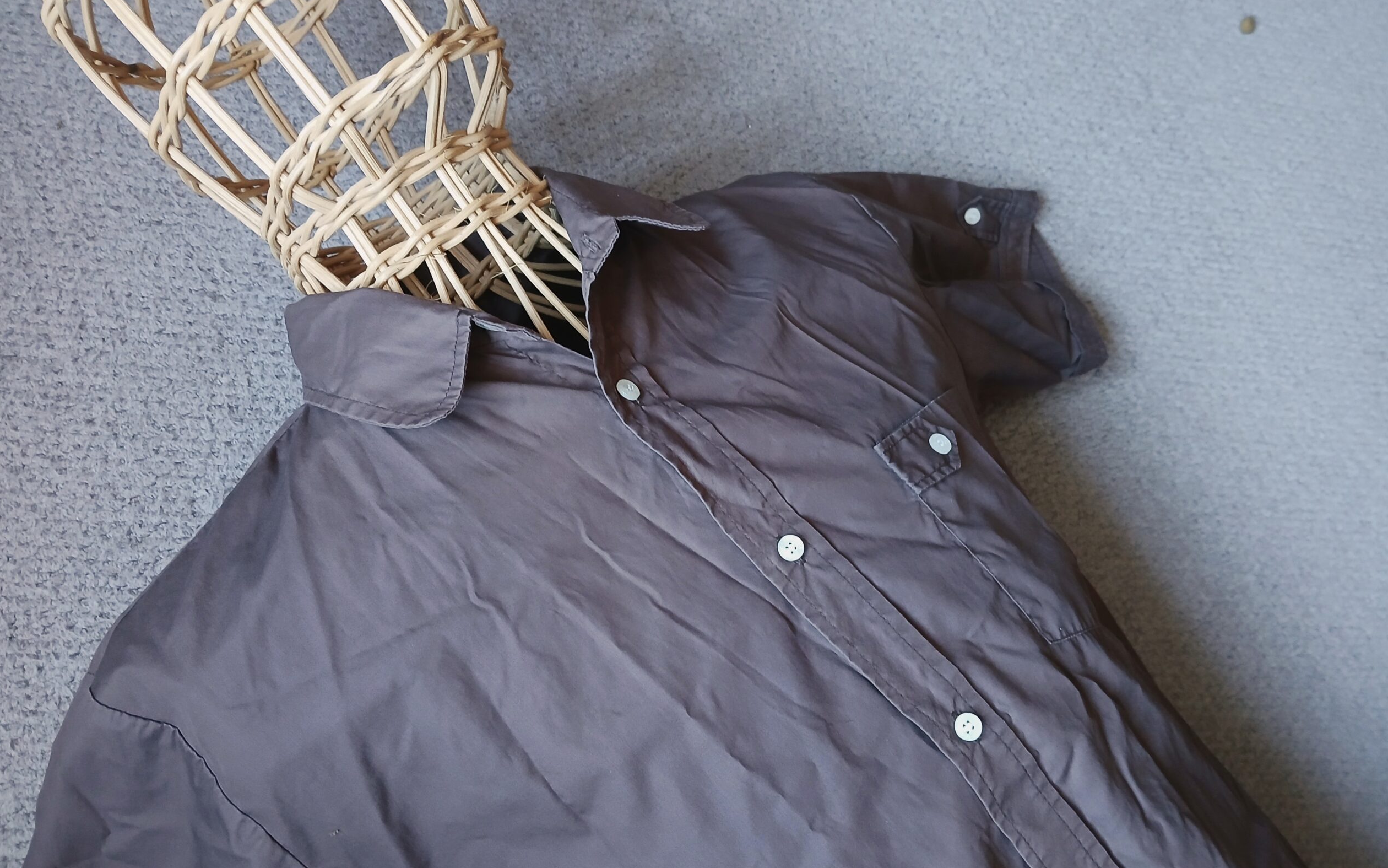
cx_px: 694
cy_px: 455
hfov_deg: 66.5
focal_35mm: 28
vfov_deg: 44.5
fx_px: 1059
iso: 400
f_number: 1.8
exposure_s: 1/25.1
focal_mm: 3.98
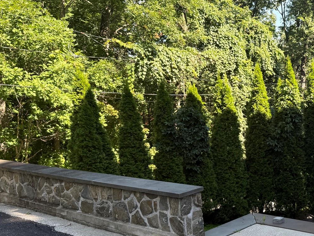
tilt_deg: -6.0
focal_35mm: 49
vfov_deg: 29.7
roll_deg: +3.8
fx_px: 444
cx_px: 247
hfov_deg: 37.6
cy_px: 127
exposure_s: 1/796
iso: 100
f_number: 1.78
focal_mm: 6.76
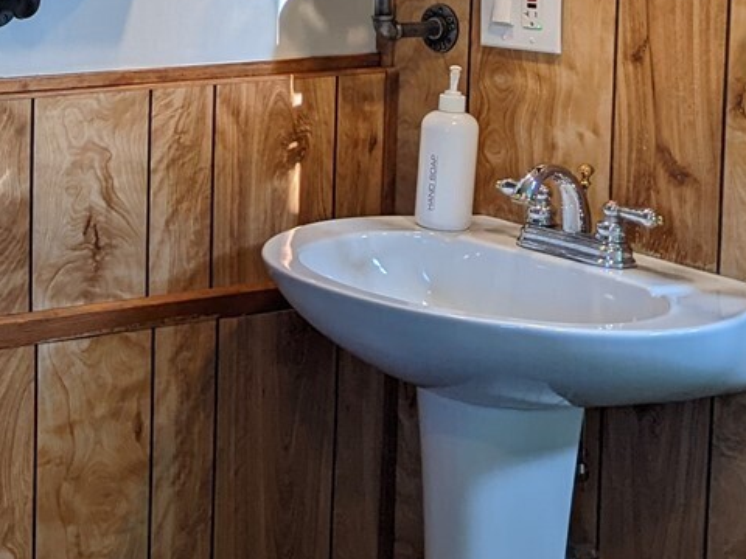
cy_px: -11
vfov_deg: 16.1
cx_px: -183
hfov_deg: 20.2
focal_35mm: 90
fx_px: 1940
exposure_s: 1/208
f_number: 1.73
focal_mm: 4.38
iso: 39
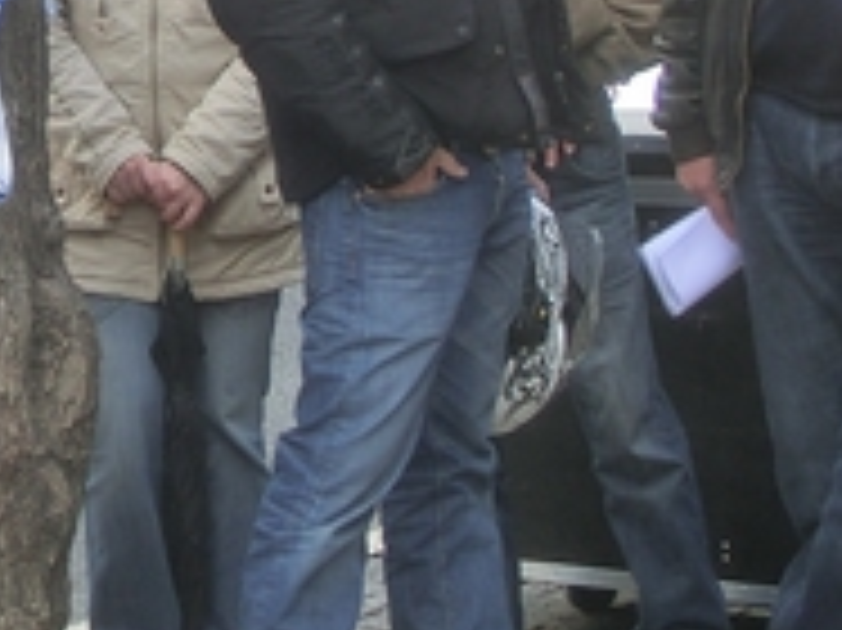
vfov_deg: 8.4
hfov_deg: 11.1
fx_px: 4254
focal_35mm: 175
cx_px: -212
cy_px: -32
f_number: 4.4
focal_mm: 9.09
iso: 100
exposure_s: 1/100
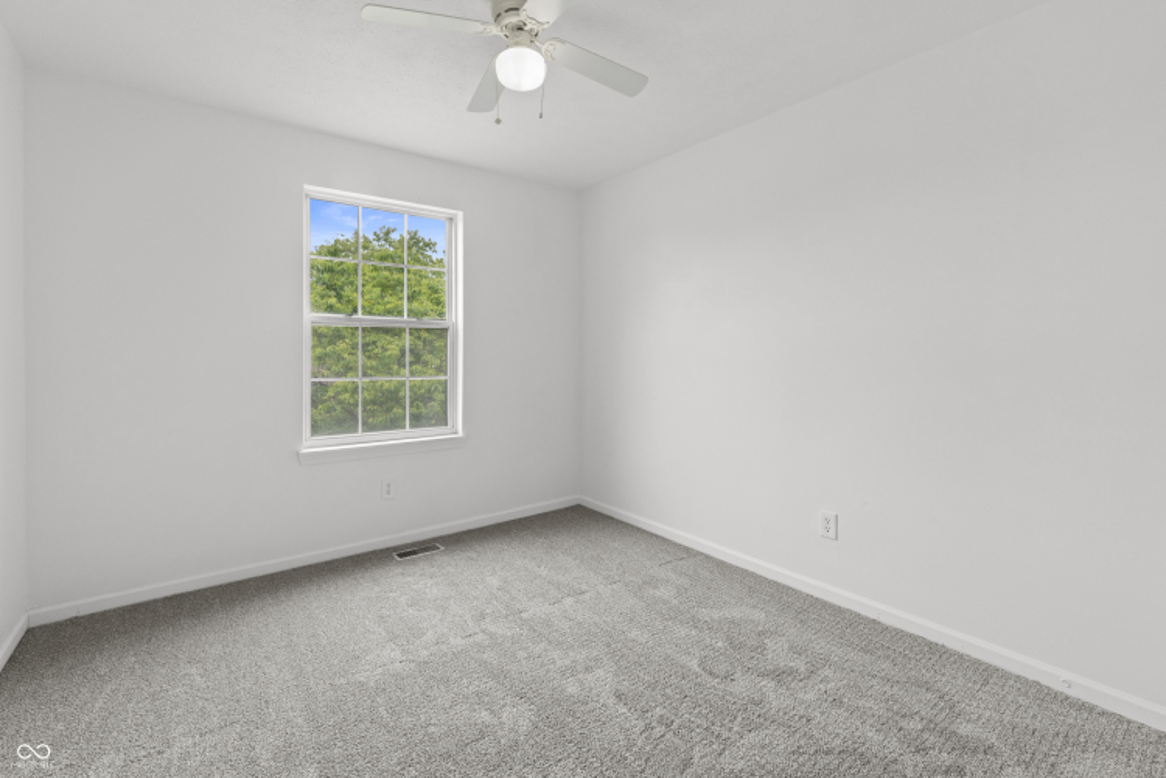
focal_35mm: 15
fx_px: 486
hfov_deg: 100.4
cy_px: 389
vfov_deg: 77.3
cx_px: 583
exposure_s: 1/25
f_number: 9
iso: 250
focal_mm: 10
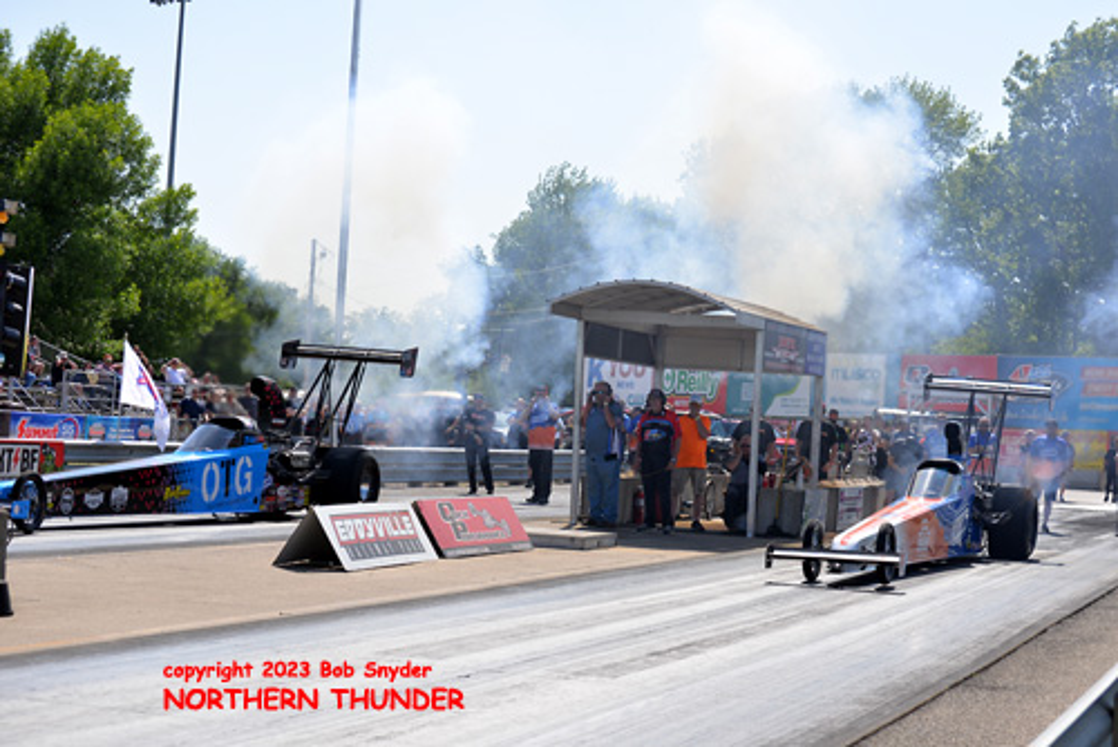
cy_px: 374
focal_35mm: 70
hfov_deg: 28.8
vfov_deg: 19.5
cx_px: 559
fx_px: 2175
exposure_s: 1/1600
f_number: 7.1
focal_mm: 70
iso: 400
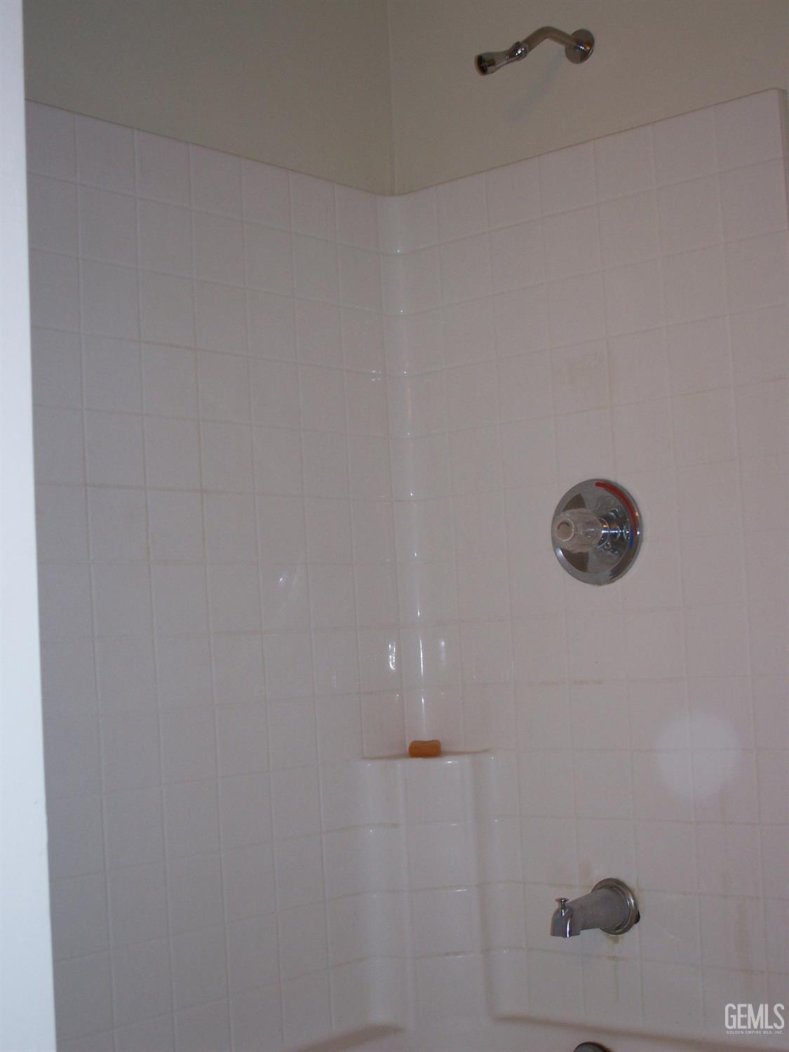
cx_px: 394
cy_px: 526
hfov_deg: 28.6
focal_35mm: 51
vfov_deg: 37.5
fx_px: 1550
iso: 125
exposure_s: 1/80
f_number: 3.2
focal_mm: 10.7
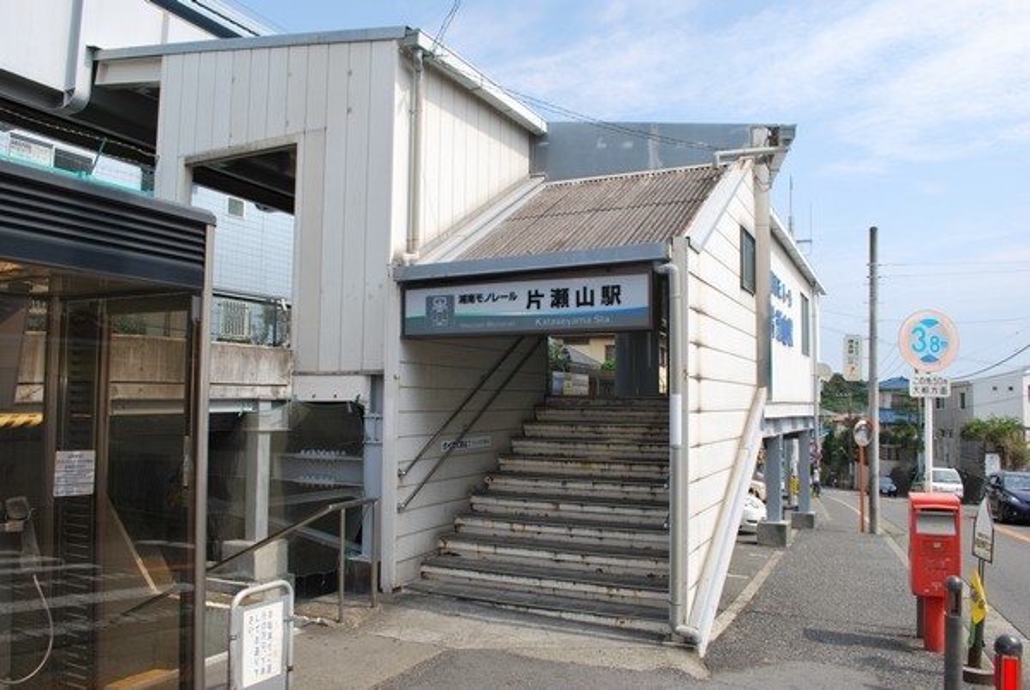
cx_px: 515
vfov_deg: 48.1
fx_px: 774
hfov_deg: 67.3
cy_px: 345
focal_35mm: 27
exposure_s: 1/200
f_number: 8
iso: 100
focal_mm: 18
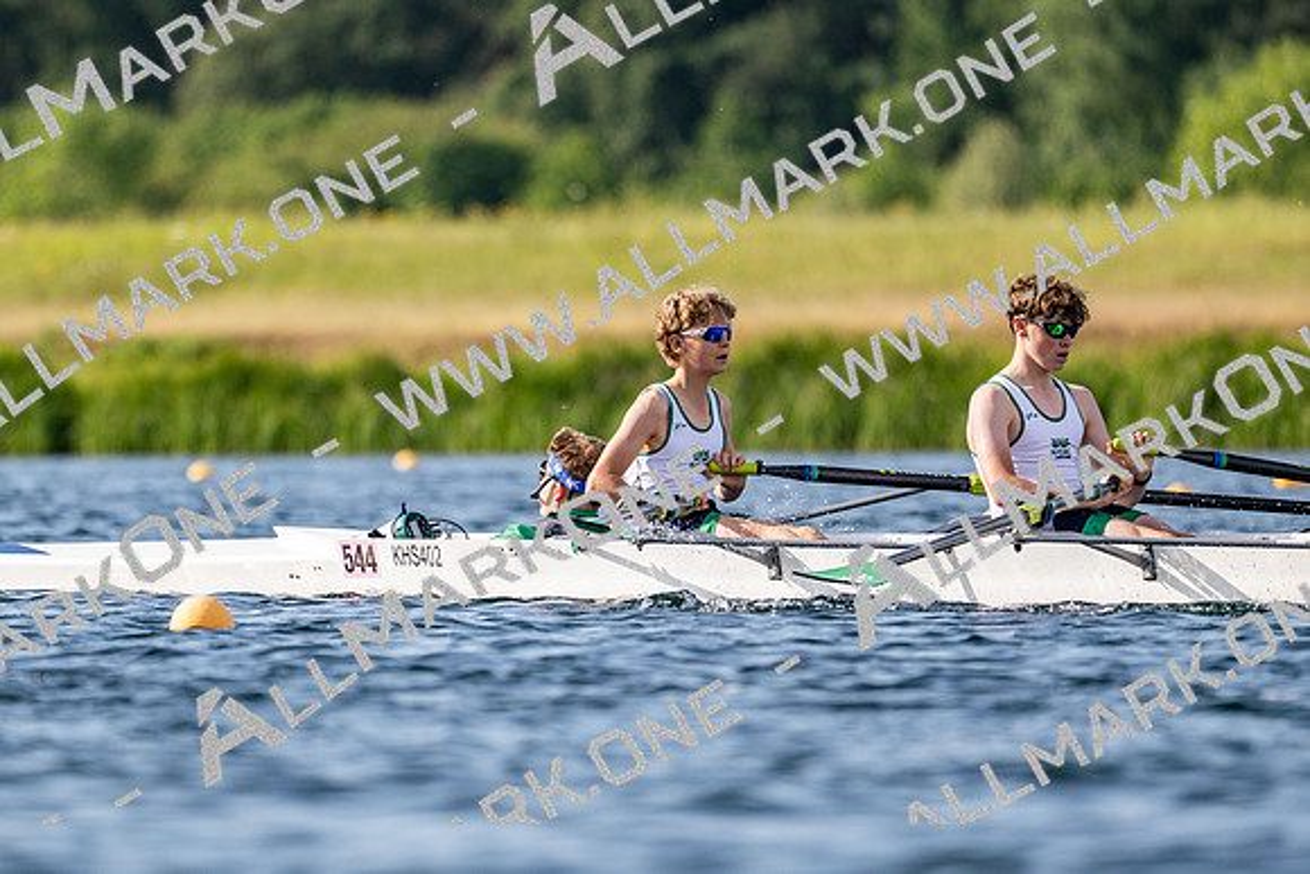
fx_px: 21849
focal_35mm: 600
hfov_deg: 3.4
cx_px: 655
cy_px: 437
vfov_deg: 2.3
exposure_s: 1/2500
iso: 360
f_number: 4.5
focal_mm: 400
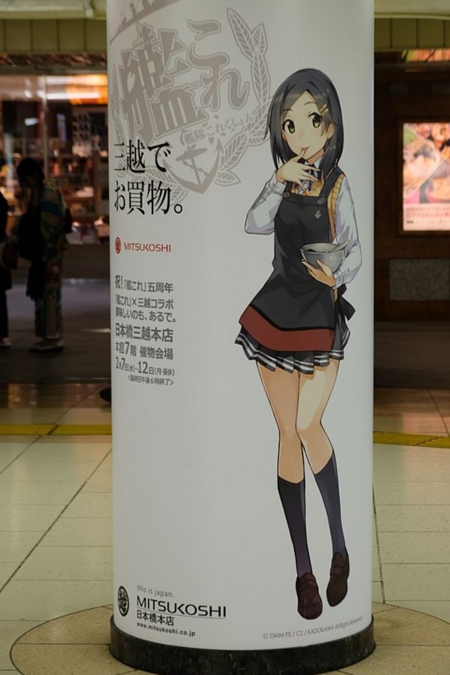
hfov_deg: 14.0
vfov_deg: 20.8
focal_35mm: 98
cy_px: 336
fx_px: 1837
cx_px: 243
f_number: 4
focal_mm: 55
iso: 400
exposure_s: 1/70
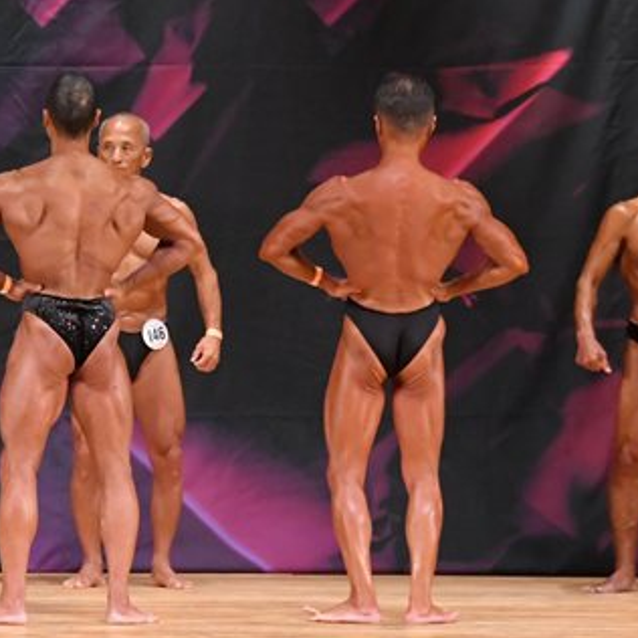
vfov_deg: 4.8
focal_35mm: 363
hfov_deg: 4.8
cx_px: -66
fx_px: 7569
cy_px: 228
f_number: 5.6
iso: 5600
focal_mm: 116
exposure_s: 1/400
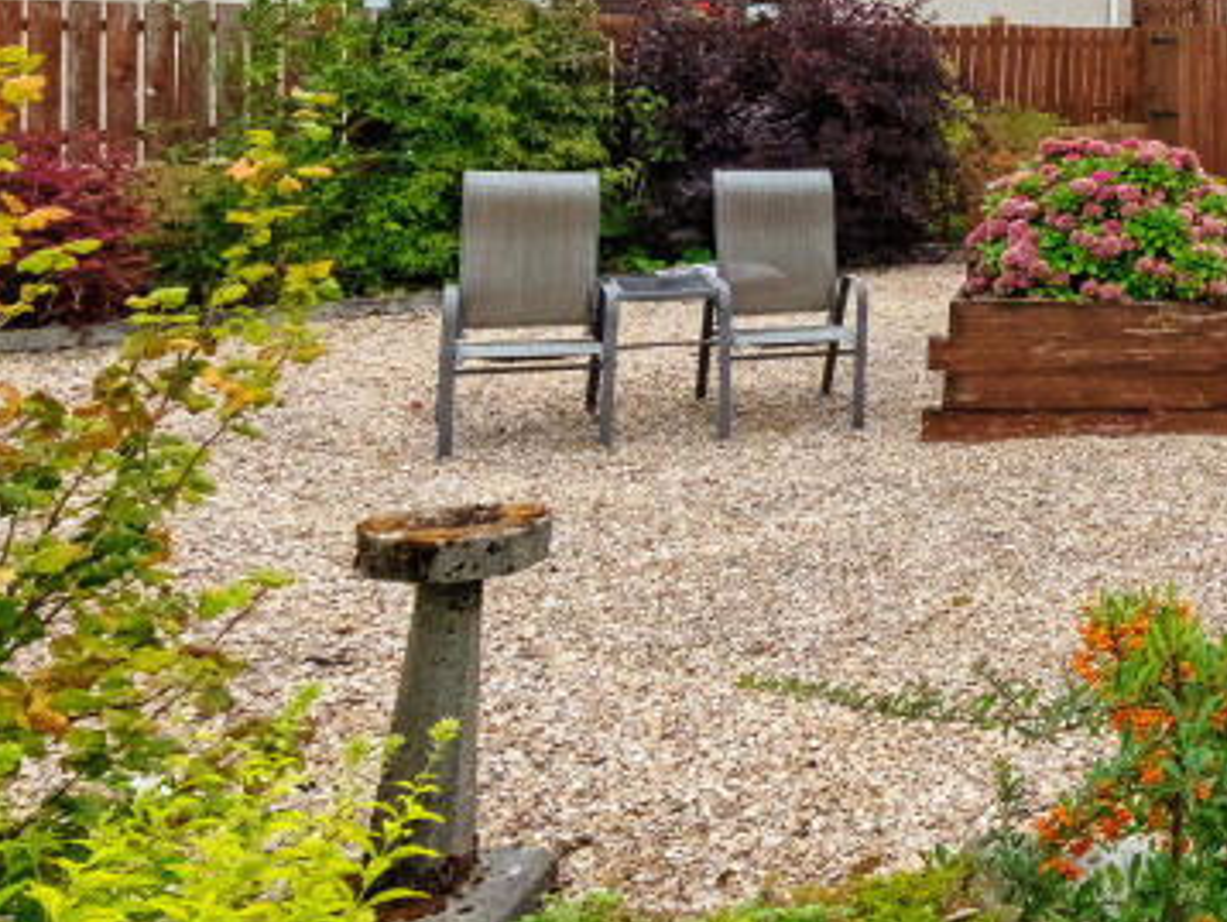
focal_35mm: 44
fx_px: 1561
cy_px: 105
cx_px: 1477
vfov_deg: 31.5
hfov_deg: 34.3
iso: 400
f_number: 10
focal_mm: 10.6
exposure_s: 1/220
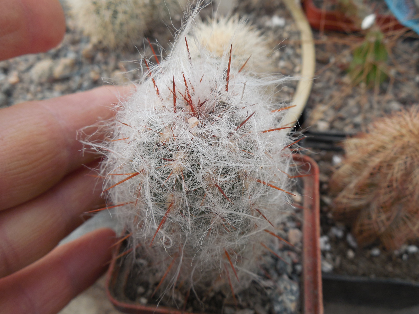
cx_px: 210
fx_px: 375
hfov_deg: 58.4
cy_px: 157
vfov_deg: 45.4
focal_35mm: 31
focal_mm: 5.6
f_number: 3.6
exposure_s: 1/60
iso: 125
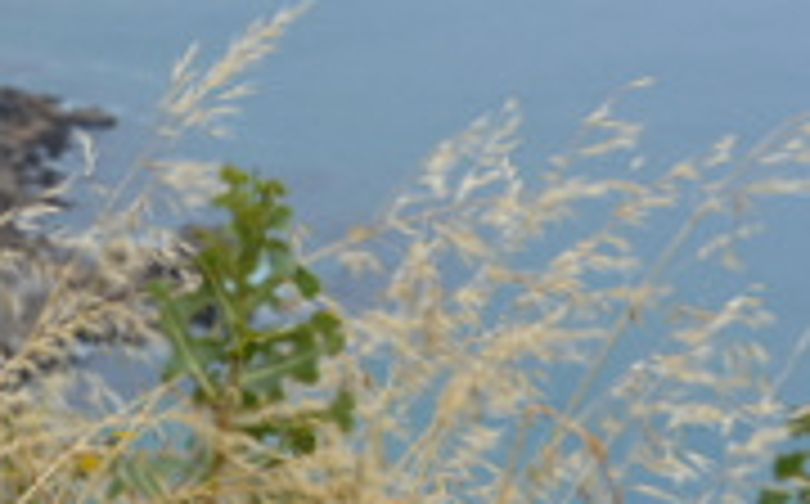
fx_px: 3506
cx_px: 76
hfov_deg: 13.1
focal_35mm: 159
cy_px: -81
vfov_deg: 8.2
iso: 200
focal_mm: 56
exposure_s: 1/640
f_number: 6.3
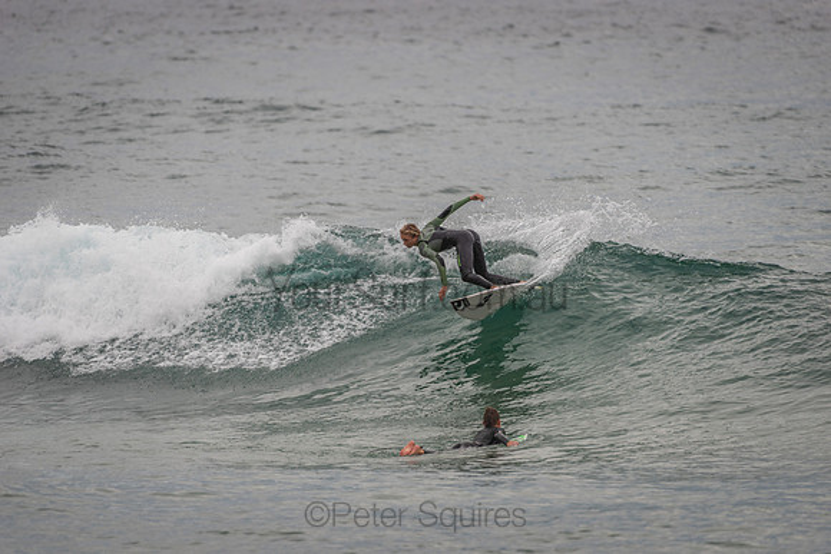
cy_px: 277
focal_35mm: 500
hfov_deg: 4.1
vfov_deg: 2.8
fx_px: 11544
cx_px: 416
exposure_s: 1/320
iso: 180
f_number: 5.6
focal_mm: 500
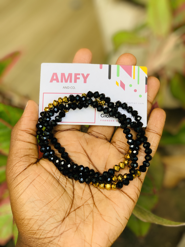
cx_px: 92
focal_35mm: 52
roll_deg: -6.6
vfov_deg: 36.8
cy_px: 124
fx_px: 371
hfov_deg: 28.0
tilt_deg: -42.5
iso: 64
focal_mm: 6
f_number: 2.4
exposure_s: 1/122
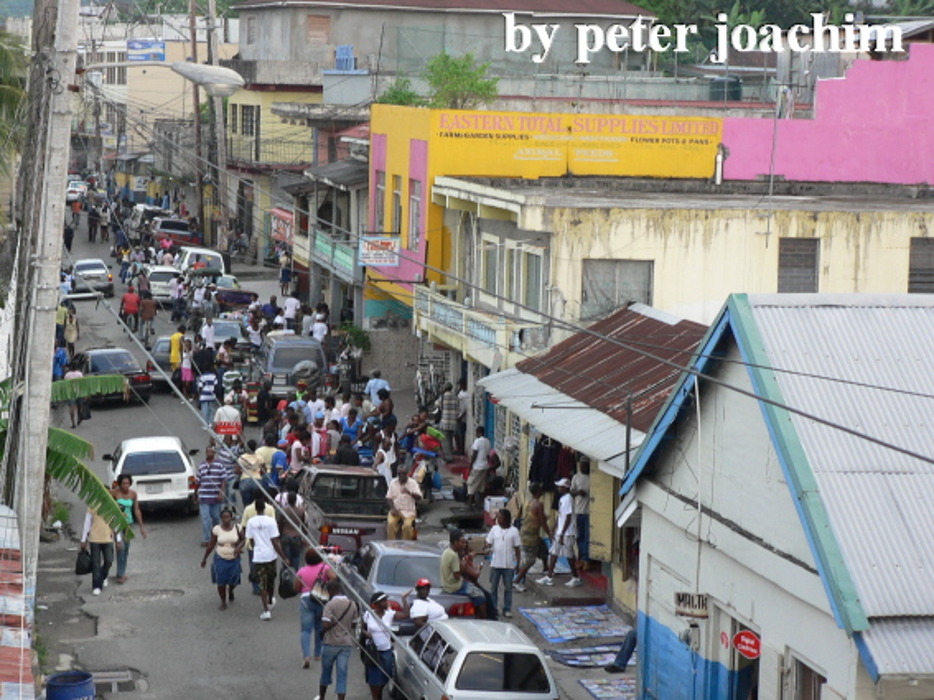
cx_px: 467
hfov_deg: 21.3
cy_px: 350
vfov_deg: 16.1
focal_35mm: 92
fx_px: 2482
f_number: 3.2
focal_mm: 15.8
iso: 100
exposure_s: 1/30
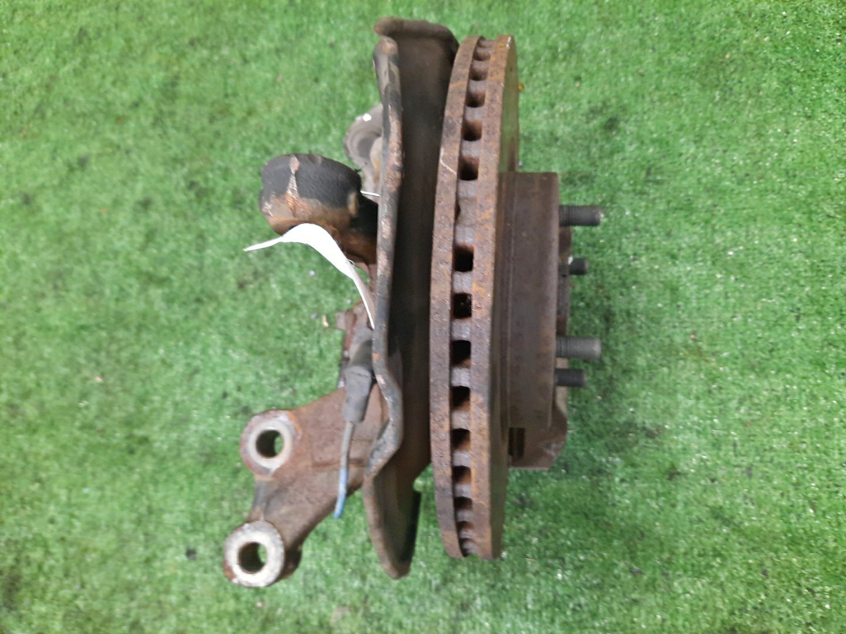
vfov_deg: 54.9
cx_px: 423
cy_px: 317
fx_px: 611
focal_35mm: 25
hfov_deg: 69.4
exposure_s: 1/33
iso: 390
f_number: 2
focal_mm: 4.6
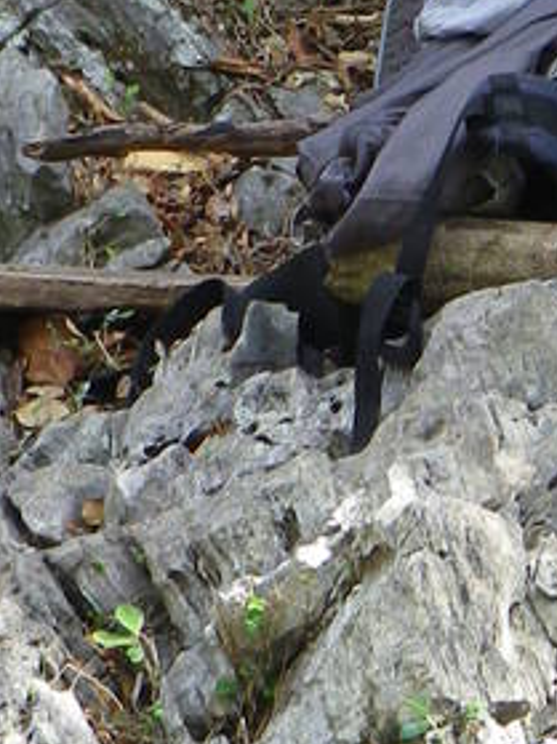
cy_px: -141
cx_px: 983
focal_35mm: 211
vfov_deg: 9.3
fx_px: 4530
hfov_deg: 6.9
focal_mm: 8.7
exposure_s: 1/60
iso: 80
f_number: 4.2
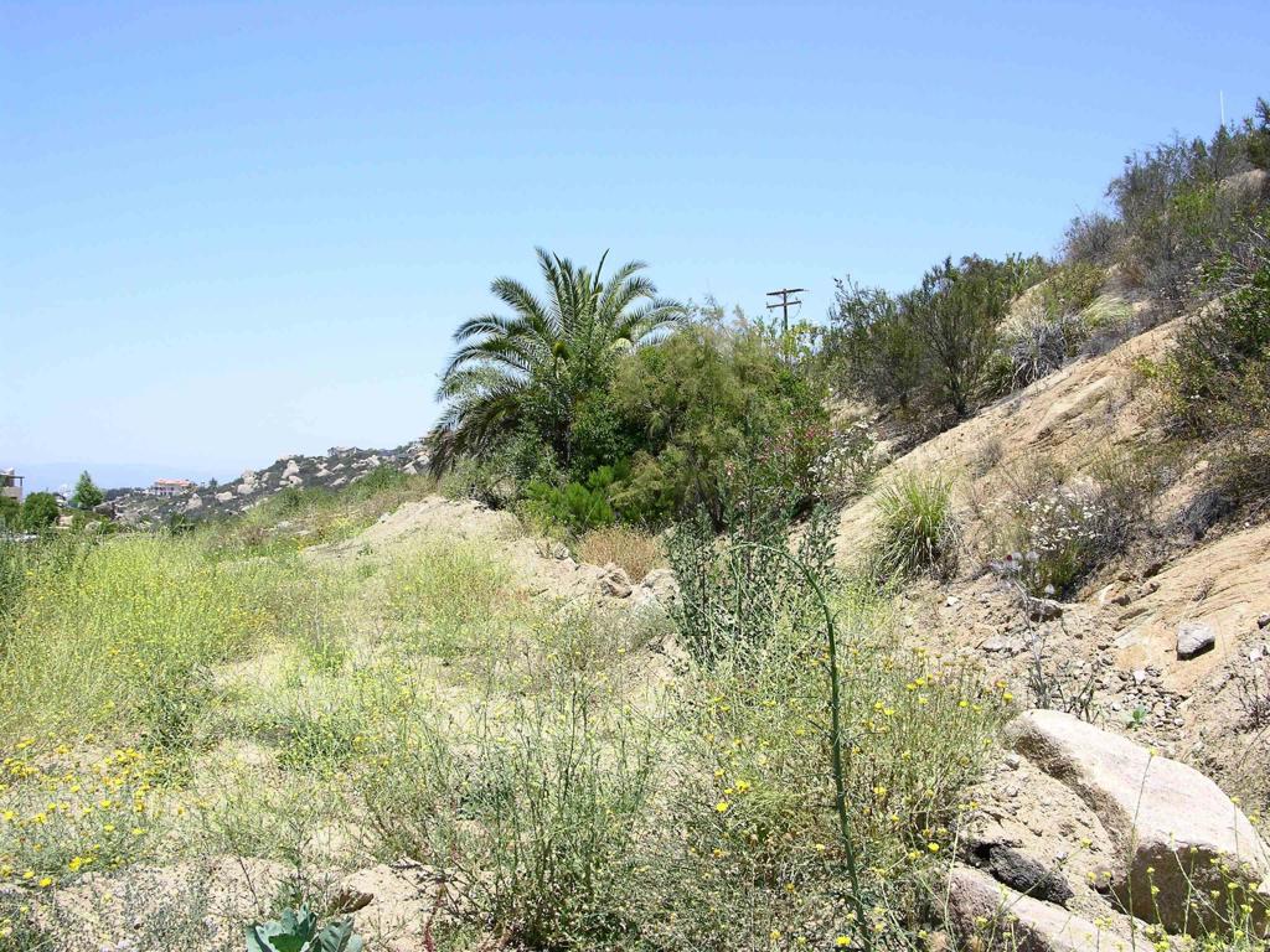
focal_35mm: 35
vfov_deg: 40.7
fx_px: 1284
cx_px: 635
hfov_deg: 52.6
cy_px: 476
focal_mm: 8.9
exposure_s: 1/140
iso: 50
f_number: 8
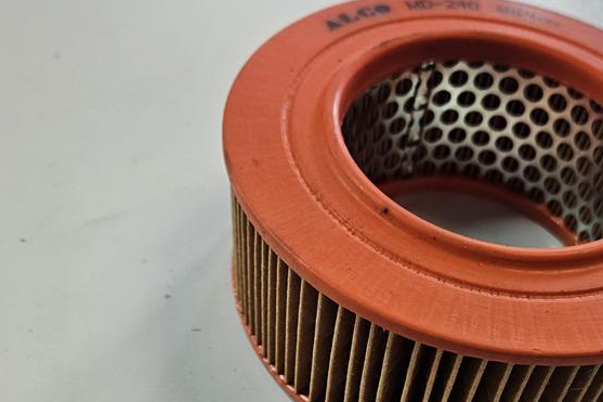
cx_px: 392
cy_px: 340
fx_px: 737
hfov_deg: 44.0
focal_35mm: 44
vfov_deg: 29.6
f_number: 1.8
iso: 200
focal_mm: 5.4
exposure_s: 1/100
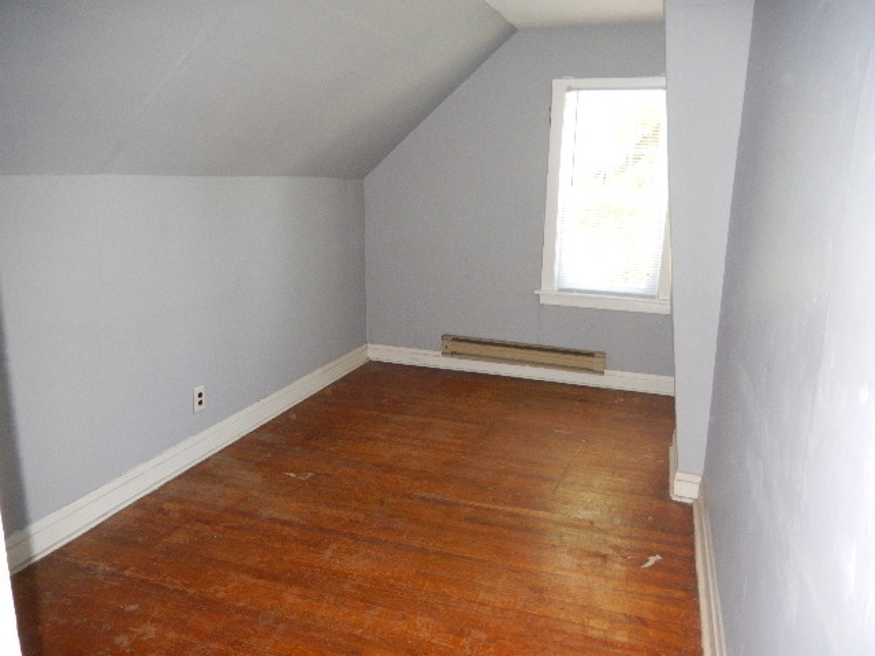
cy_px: 328
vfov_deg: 54.9
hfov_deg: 69.4
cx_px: 438
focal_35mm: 25
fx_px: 632
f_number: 3.4
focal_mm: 4.5
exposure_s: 1/30
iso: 200
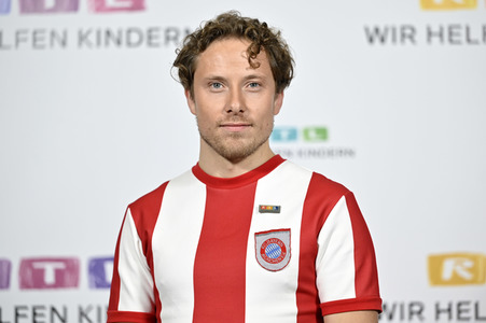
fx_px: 1686
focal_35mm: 125
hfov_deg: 16.4
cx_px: 243
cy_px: 162
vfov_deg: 11.0
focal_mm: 125
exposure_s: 1/640
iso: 1000
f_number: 2.8
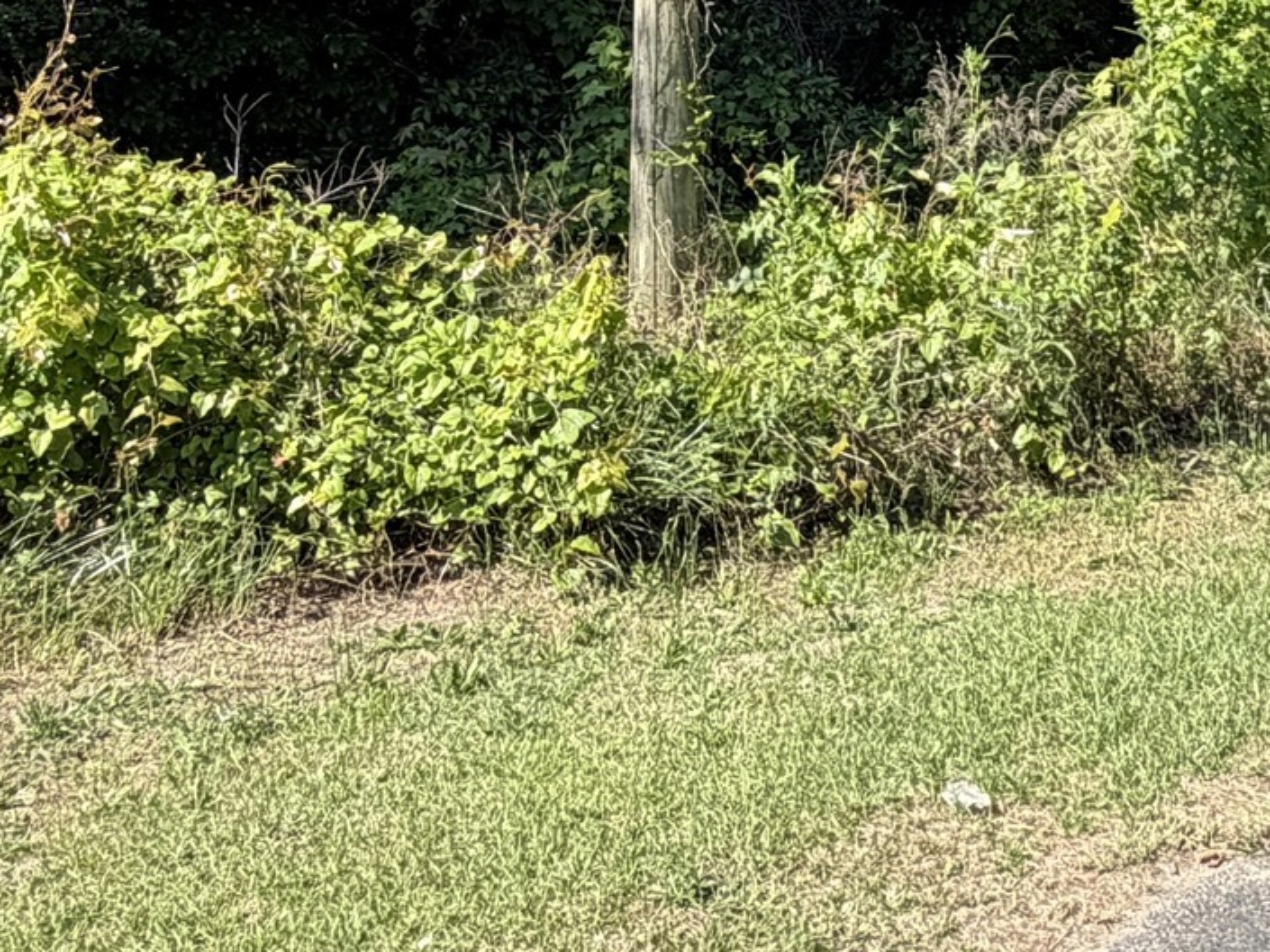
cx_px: 874
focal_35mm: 61
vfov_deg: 21.6
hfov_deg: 31.4
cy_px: -308
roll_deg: -0.1
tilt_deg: +3.8
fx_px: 2238
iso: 40
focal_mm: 2.22
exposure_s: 1/502
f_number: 2.2
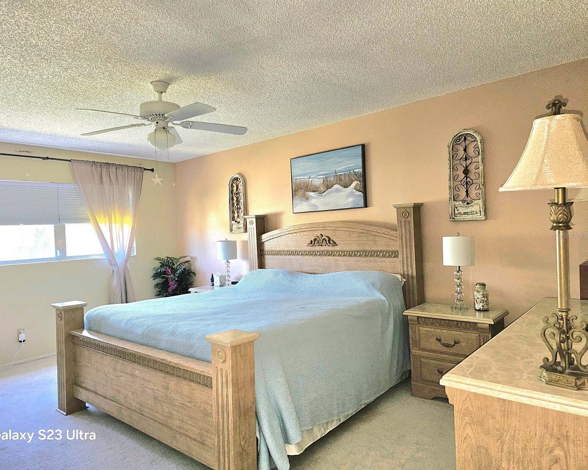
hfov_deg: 70.2
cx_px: 275
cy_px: 235
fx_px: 418
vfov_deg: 58.8
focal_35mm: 24
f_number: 1.7
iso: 125
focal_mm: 6.3
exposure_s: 1/24
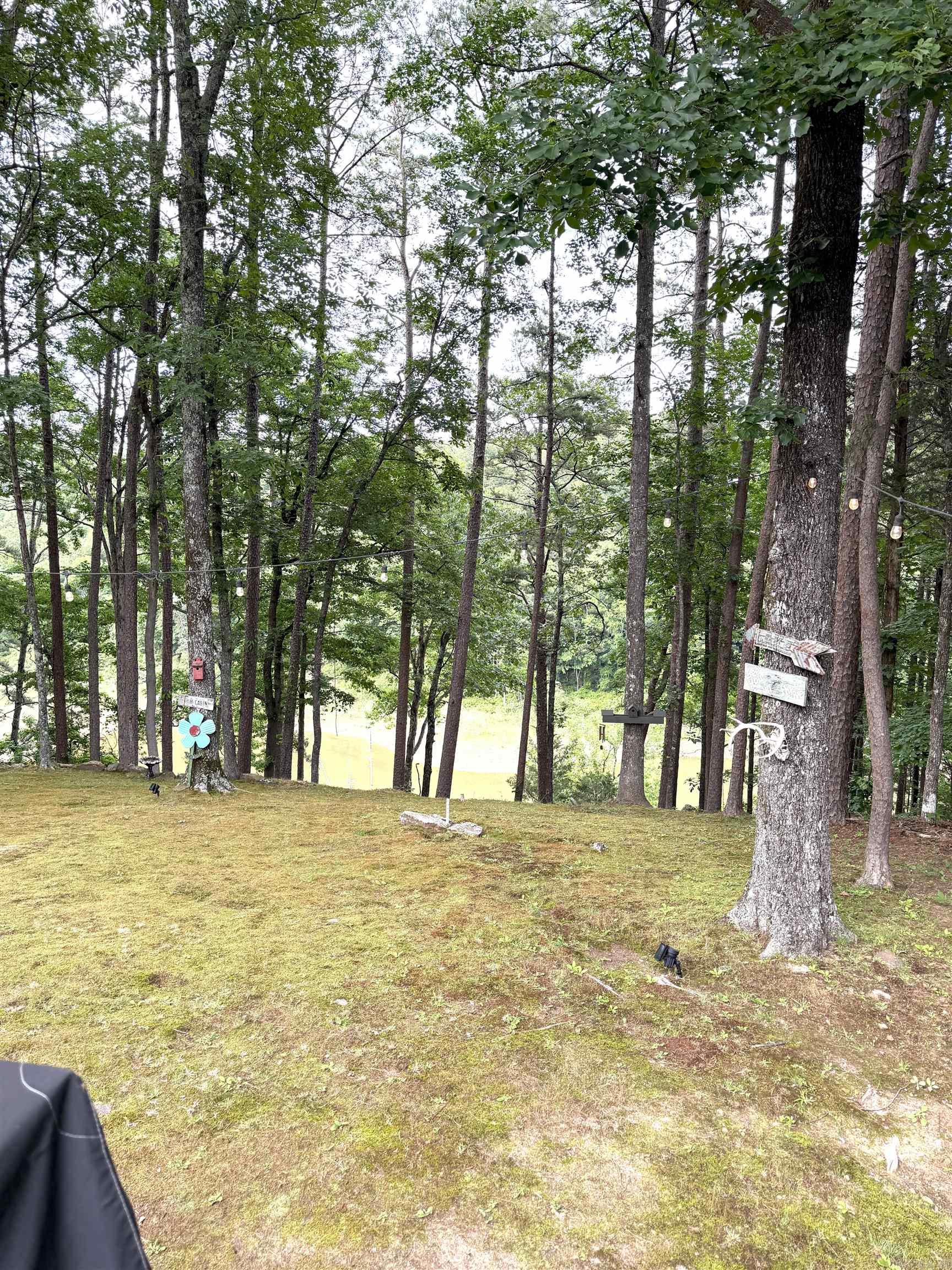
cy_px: 635
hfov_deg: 56.8
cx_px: 476
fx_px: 880
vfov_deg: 71.6
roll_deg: -0.2
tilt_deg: -8.3
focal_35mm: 24
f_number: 1.78
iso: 80
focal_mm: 6.76
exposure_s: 1/232
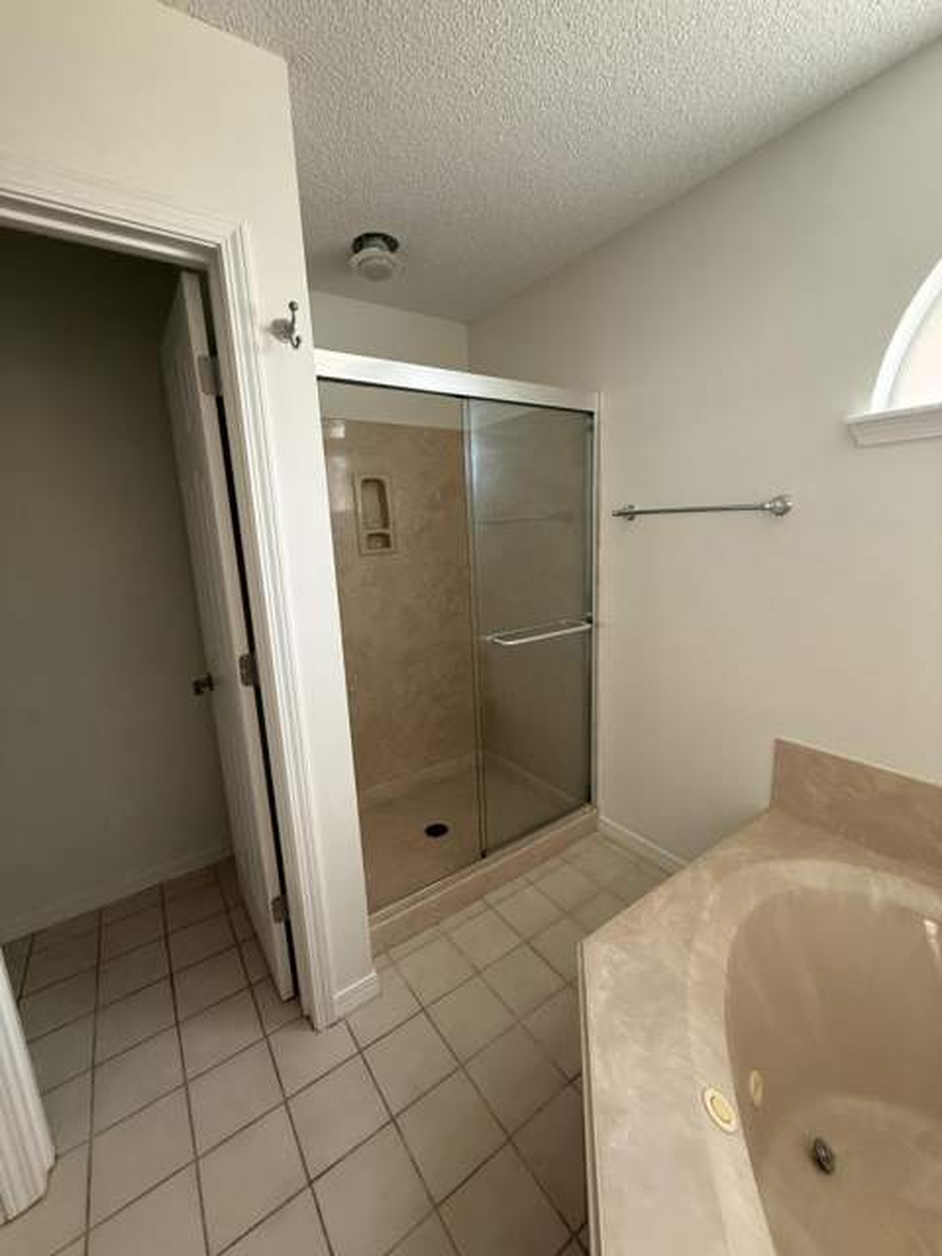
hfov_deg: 85.7
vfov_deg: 102.1
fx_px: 508
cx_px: 471
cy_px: 628
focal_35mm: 14
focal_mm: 2.22
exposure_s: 1/60
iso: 320
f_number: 2.2
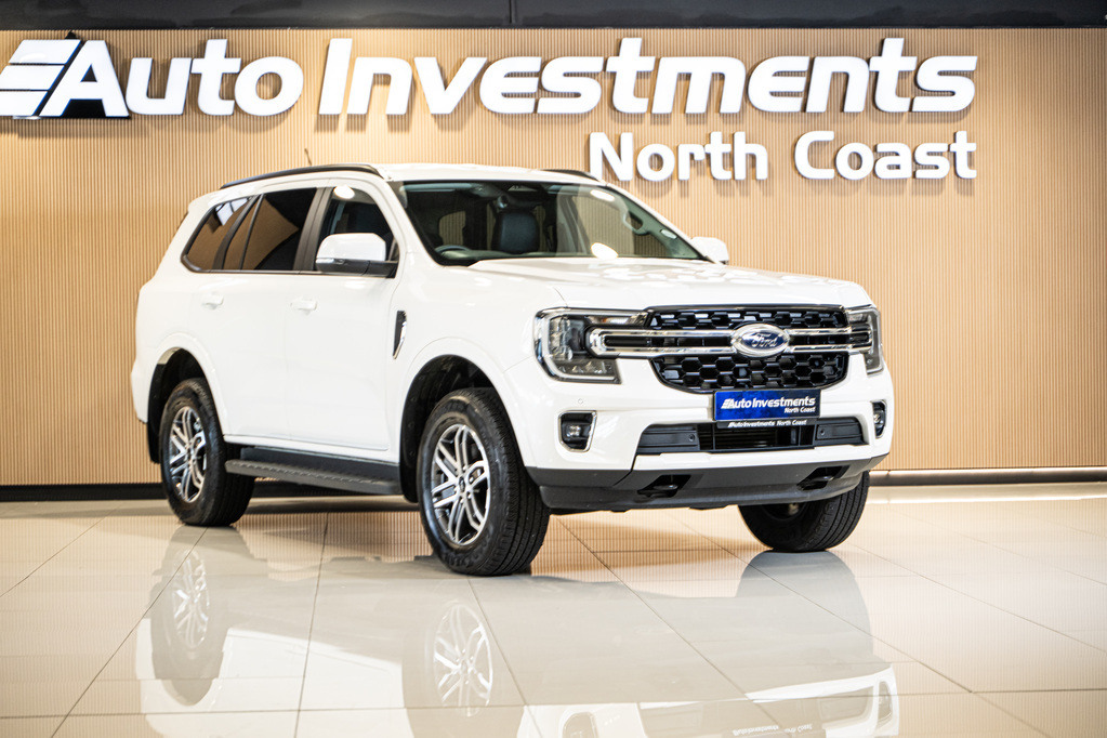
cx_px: 554
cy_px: 369
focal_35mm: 75
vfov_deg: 18.2
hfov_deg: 27.0
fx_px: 2306
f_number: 2.8
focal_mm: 75
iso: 640
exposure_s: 1/160
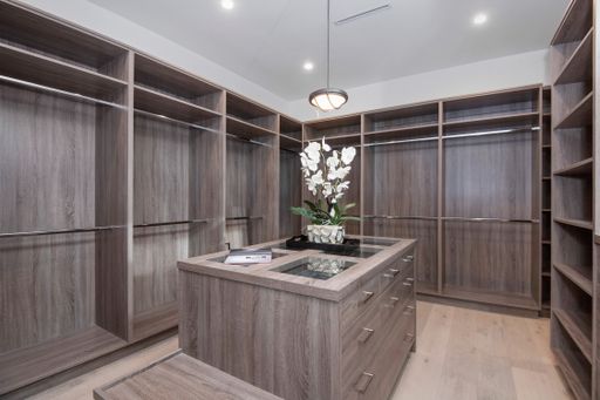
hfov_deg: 96.8
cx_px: 300
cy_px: 200
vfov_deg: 73.7
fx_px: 267
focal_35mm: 16
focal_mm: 16
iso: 320
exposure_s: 1/15
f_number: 8
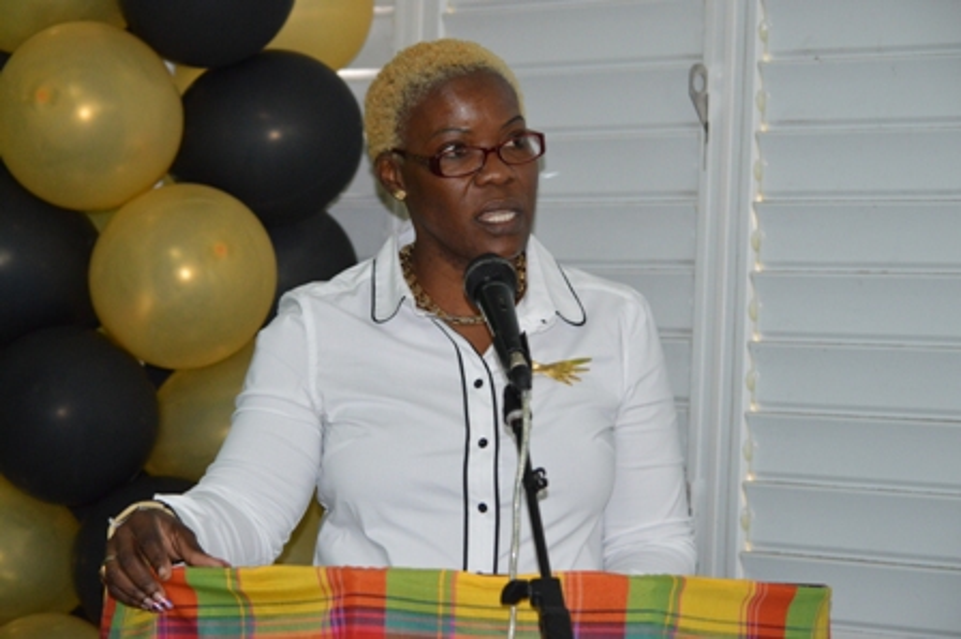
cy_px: 320
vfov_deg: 11.4
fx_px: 3201
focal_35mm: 120
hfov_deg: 17.1
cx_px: 480
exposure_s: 1/60
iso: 2000
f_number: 4.5
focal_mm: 80
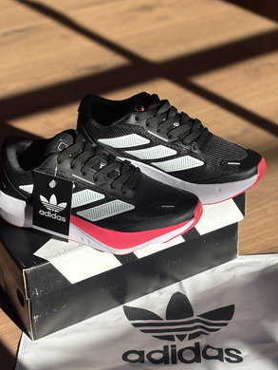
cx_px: 122
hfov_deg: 20.7
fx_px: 759
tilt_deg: -35.1
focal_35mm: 71
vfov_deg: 27.3
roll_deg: +2.8
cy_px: 222
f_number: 1.6
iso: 50
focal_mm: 5.96
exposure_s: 1/2994
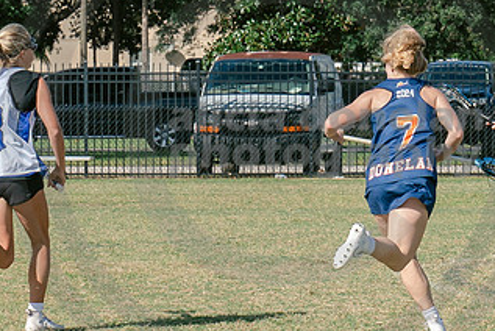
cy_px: 174
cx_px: 370
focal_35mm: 316
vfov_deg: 4.4
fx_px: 4349
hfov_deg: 6.5
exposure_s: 1/1250
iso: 250
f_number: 5.6
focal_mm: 70
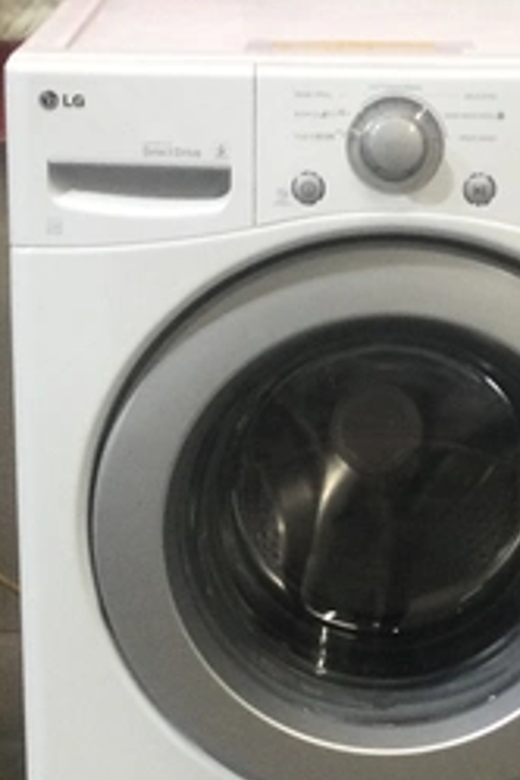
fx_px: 2102
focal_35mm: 97
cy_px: 390
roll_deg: -1.0
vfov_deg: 21.0
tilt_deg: -16.7
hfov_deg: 14.1
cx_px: 370
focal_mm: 3.3
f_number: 2.4
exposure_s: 1/30
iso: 80
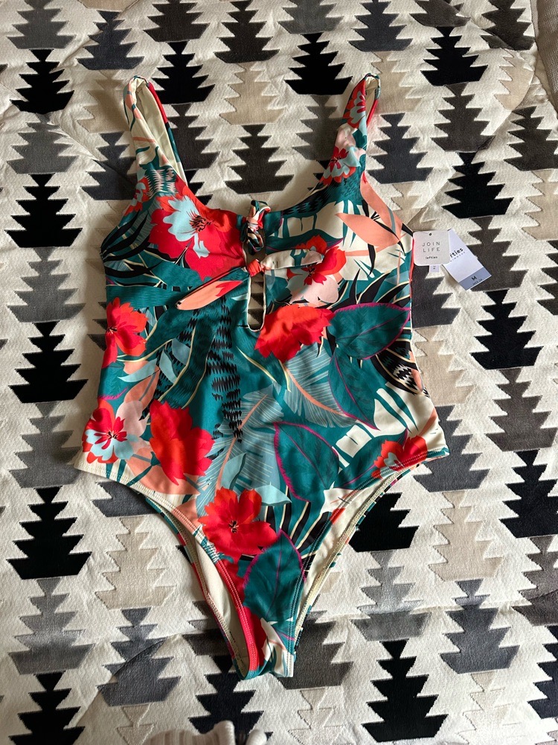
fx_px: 516
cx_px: 279
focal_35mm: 24
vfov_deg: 71.6
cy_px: 372
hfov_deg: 56.8
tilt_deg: -78.5
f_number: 1.78
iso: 320
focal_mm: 6.86
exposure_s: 1/60
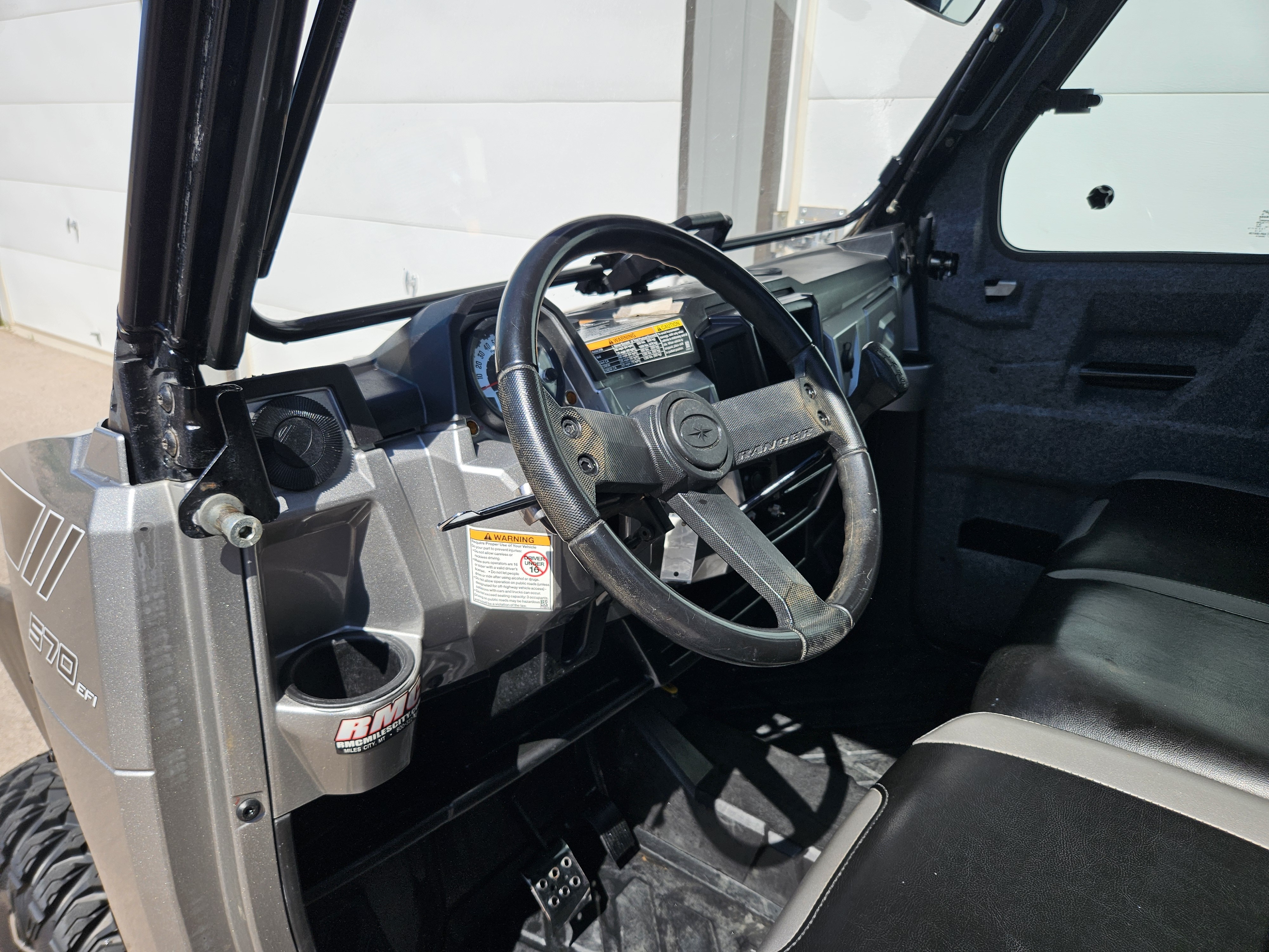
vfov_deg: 58.9
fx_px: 843
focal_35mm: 23
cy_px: 476
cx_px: 634
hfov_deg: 73.9
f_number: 1.8
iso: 25
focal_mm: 5.4
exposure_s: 1/1453
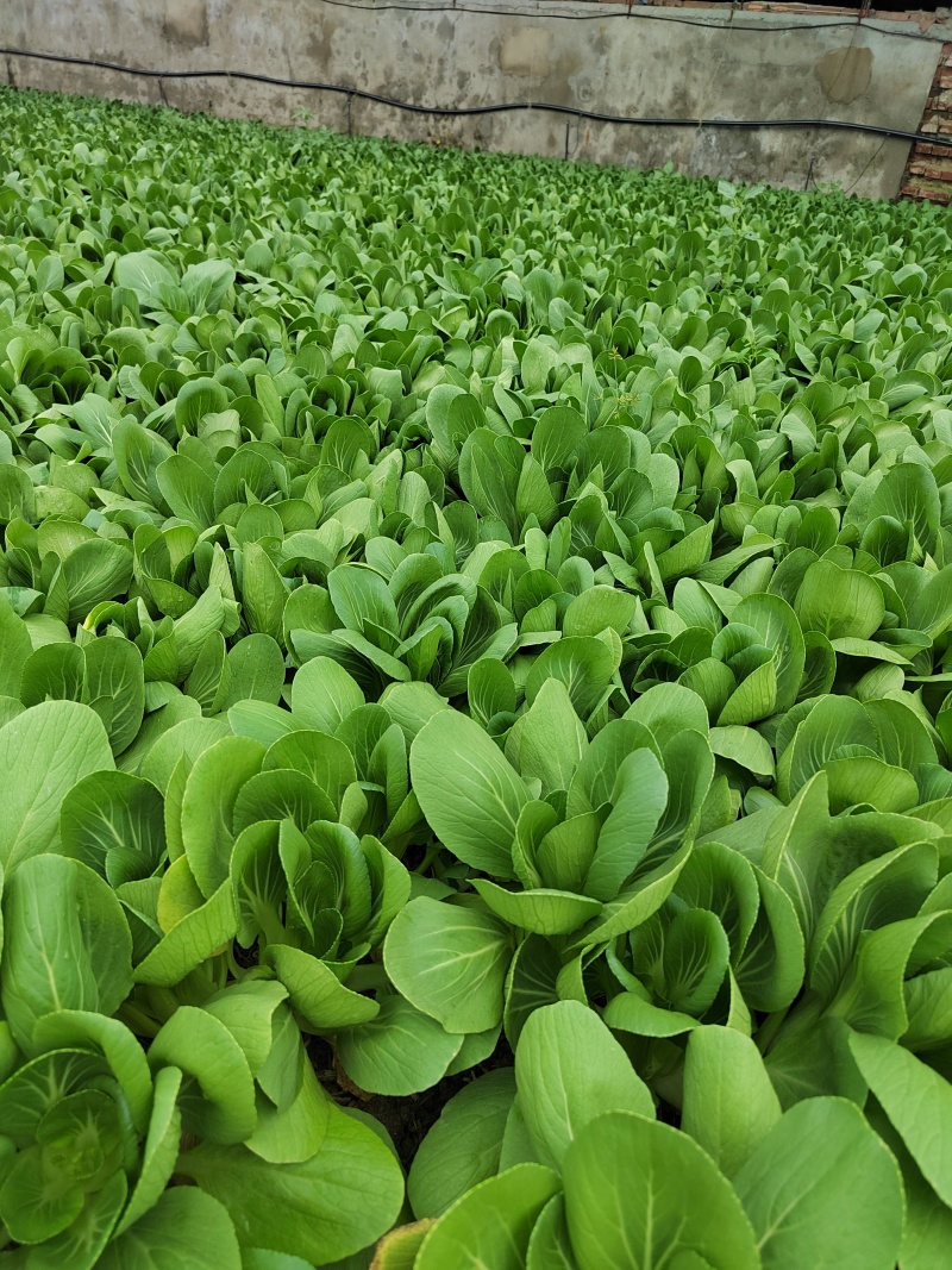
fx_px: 844
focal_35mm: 23
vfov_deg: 73.9
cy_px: 635
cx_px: 476
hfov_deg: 58.9
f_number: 1.9
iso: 603
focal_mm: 5.52
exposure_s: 1/1015
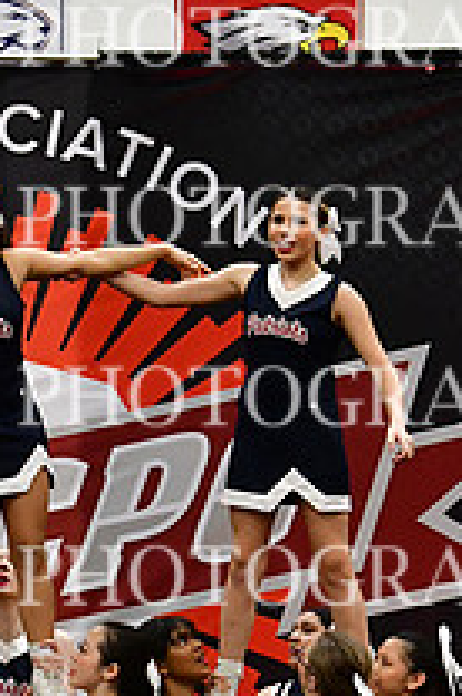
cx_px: -5
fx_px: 6856
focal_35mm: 355
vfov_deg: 5.8
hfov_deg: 3.9
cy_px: 666
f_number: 4
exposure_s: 1/500
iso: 4000
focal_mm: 85
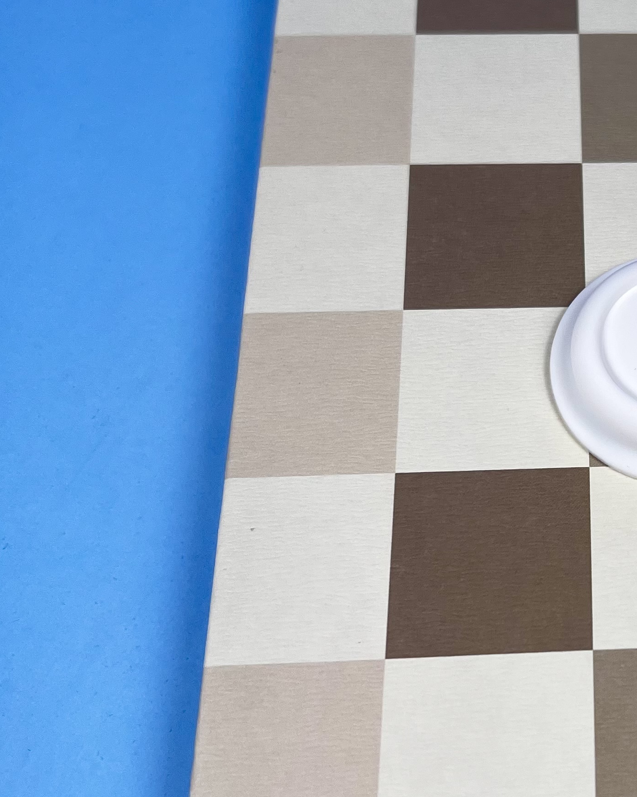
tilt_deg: -60.7
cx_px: 693
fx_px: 1391
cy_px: 404
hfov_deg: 24.2
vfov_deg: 32.0
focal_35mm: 59
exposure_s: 1/308
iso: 50
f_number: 1.5
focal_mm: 5.7
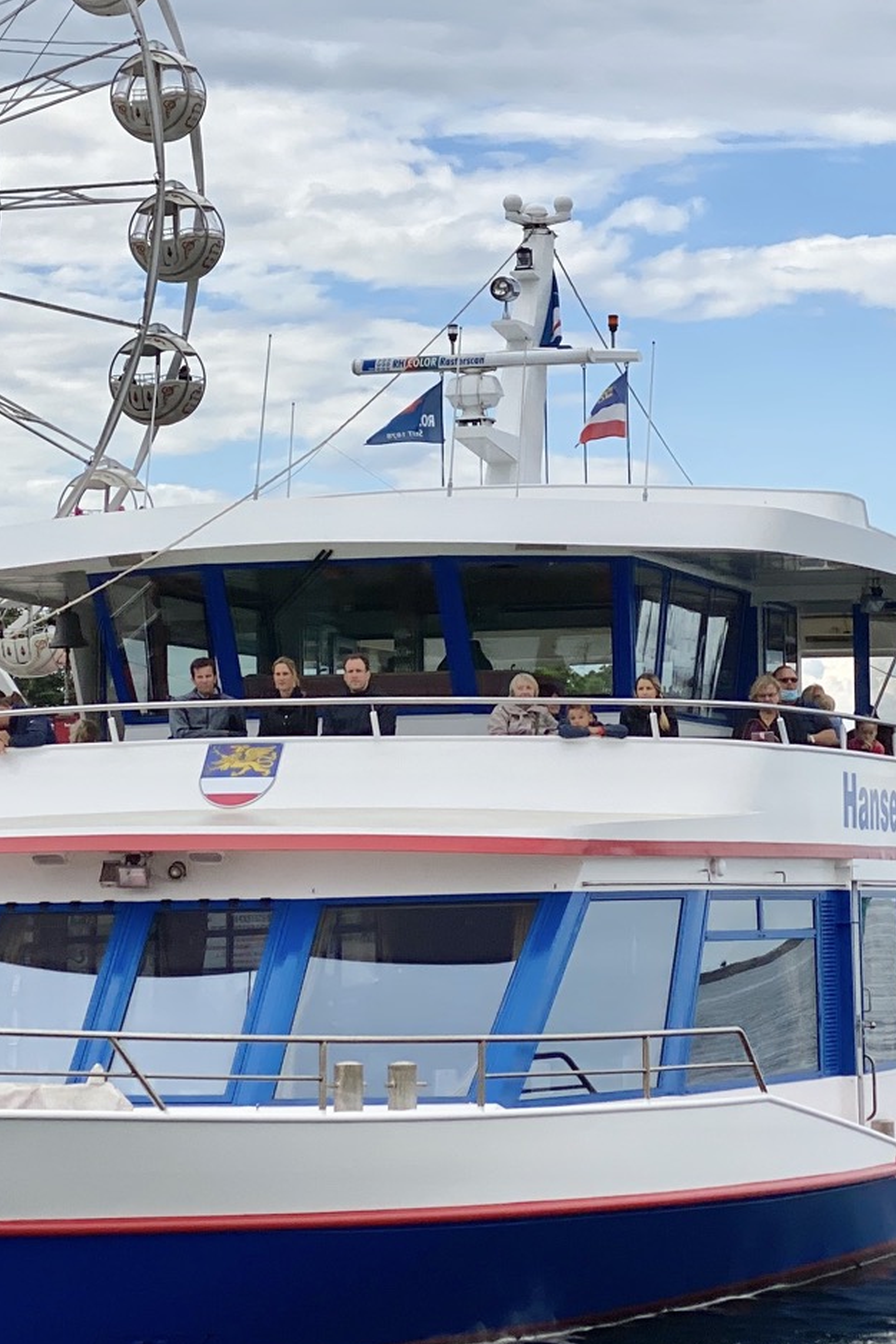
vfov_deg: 17.3
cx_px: 567
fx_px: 4405
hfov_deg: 11.6
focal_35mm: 118
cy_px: 492
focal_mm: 6
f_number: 2
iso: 20
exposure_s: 1/1916
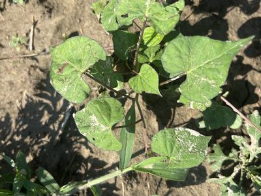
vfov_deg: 53.1
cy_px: 98
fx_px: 196
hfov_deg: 67.3
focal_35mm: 26
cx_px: 130
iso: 50
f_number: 1.6
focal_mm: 5.96
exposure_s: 1/2062
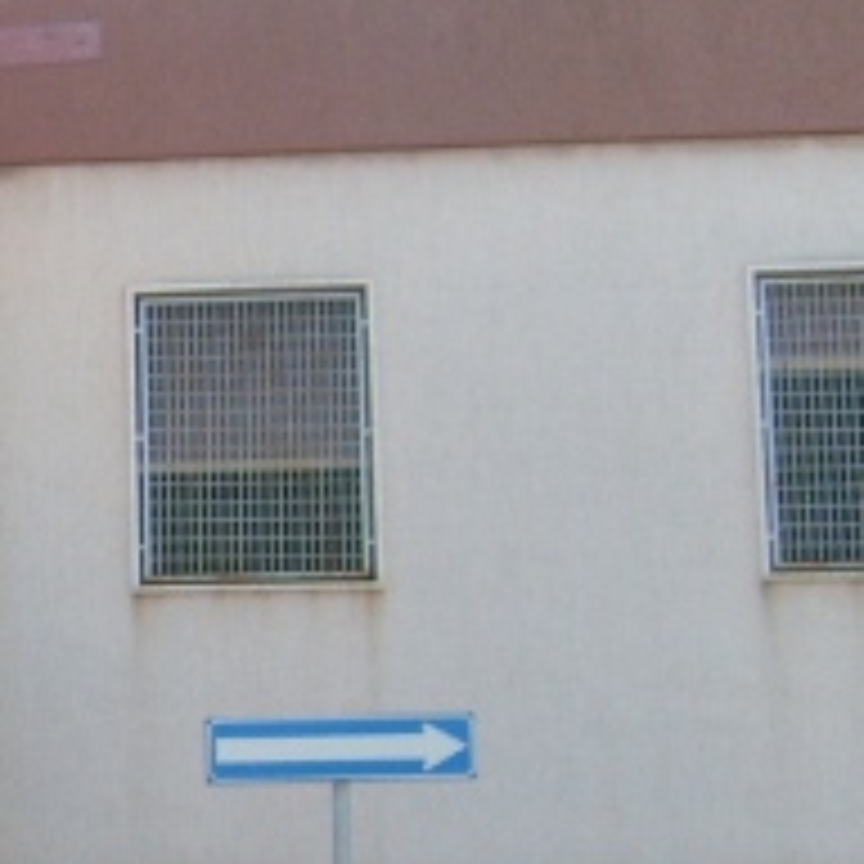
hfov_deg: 15.8
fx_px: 2796
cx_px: -508
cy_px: 722
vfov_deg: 17.4
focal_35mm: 99
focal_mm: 5.8
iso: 80
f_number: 7.1
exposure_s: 1/125
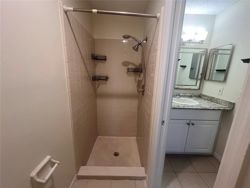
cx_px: 125
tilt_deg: -11.9
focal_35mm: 13
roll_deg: -2.3
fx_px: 94
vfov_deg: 89.9
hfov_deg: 106.2
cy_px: 94
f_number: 1.8
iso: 160
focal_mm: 1.57
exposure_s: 1/62
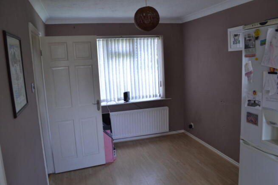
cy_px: 92
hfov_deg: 67.4
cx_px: 139
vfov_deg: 48.0
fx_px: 209
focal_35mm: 27
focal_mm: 18
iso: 400
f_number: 5
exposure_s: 1/100
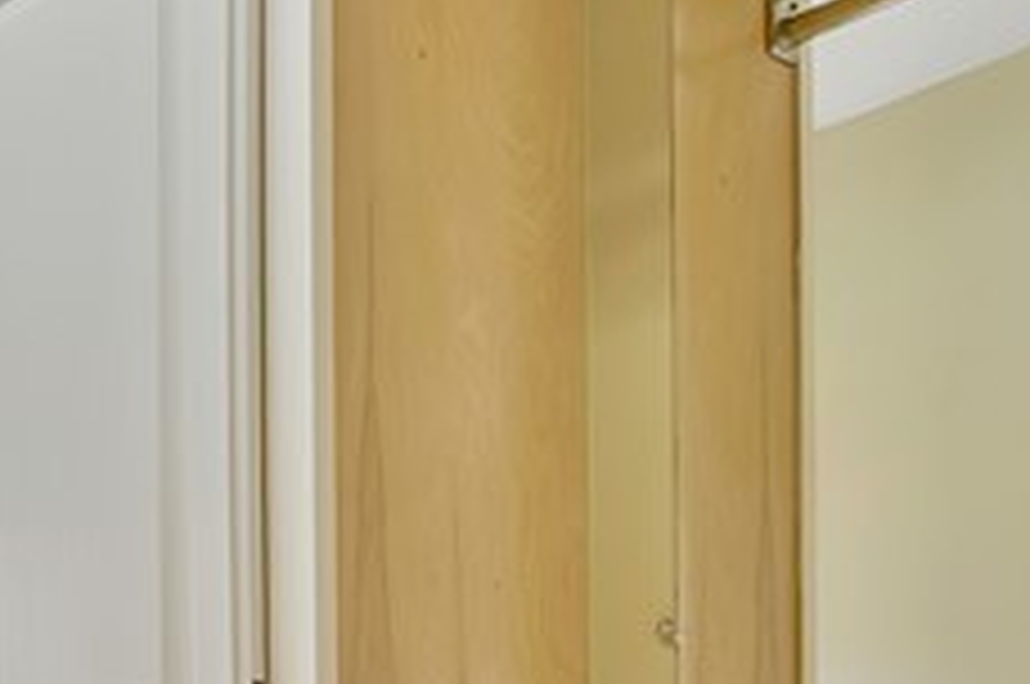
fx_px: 2171
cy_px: 1112
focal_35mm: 76
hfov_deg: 23.6
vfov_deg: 16.0
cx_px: -301
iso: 400
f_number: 3.2
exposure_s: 1/40
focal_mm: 16
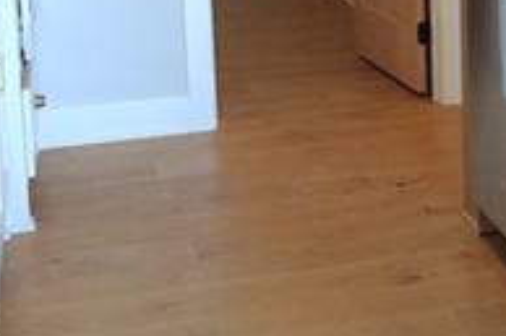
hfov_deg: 20.0
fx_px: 1334
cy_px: -63
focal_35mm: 95
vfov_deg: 14.0
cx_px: 626
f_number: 5
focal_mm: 6.9
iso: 800
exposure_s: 1/100
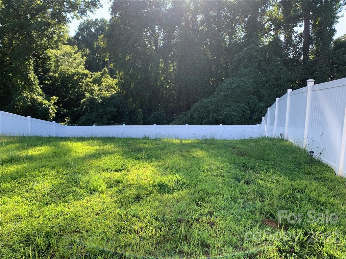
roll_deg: +0.2
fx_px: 260
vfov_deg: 53.1
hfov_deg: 67.3
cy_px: 130
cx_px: 173
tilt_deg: -7.8
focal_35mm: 26
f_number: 1.8
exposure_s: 1/405
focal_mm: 4.25
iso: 25
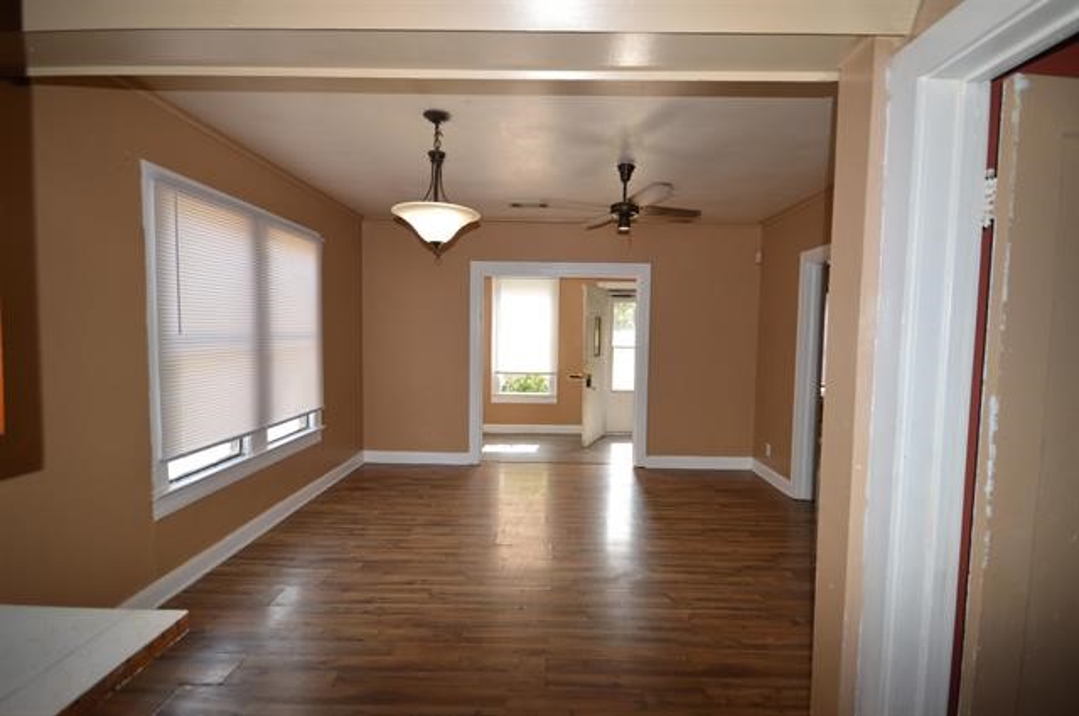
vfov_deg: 71.9
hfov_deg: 95.1
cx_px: 540
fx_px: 494
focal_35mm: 16
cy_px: 358
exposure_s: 1/125
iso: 250
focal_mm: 11
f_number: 4.2
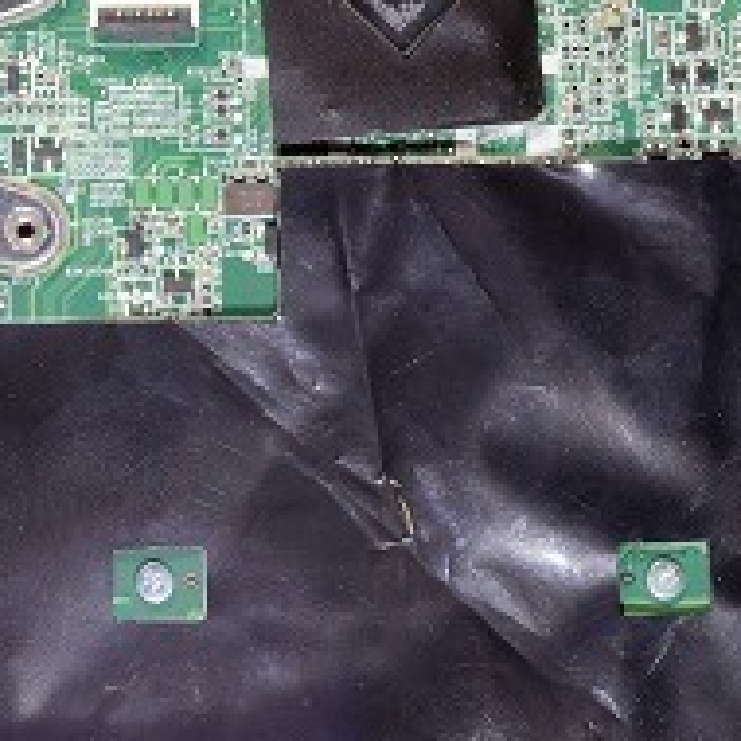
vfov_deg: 11.2
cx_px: -8
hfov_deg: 11.1
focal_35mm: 156
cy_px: 70
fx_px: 3770
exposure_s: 1/2.5
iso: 100
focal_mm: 31
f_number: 8
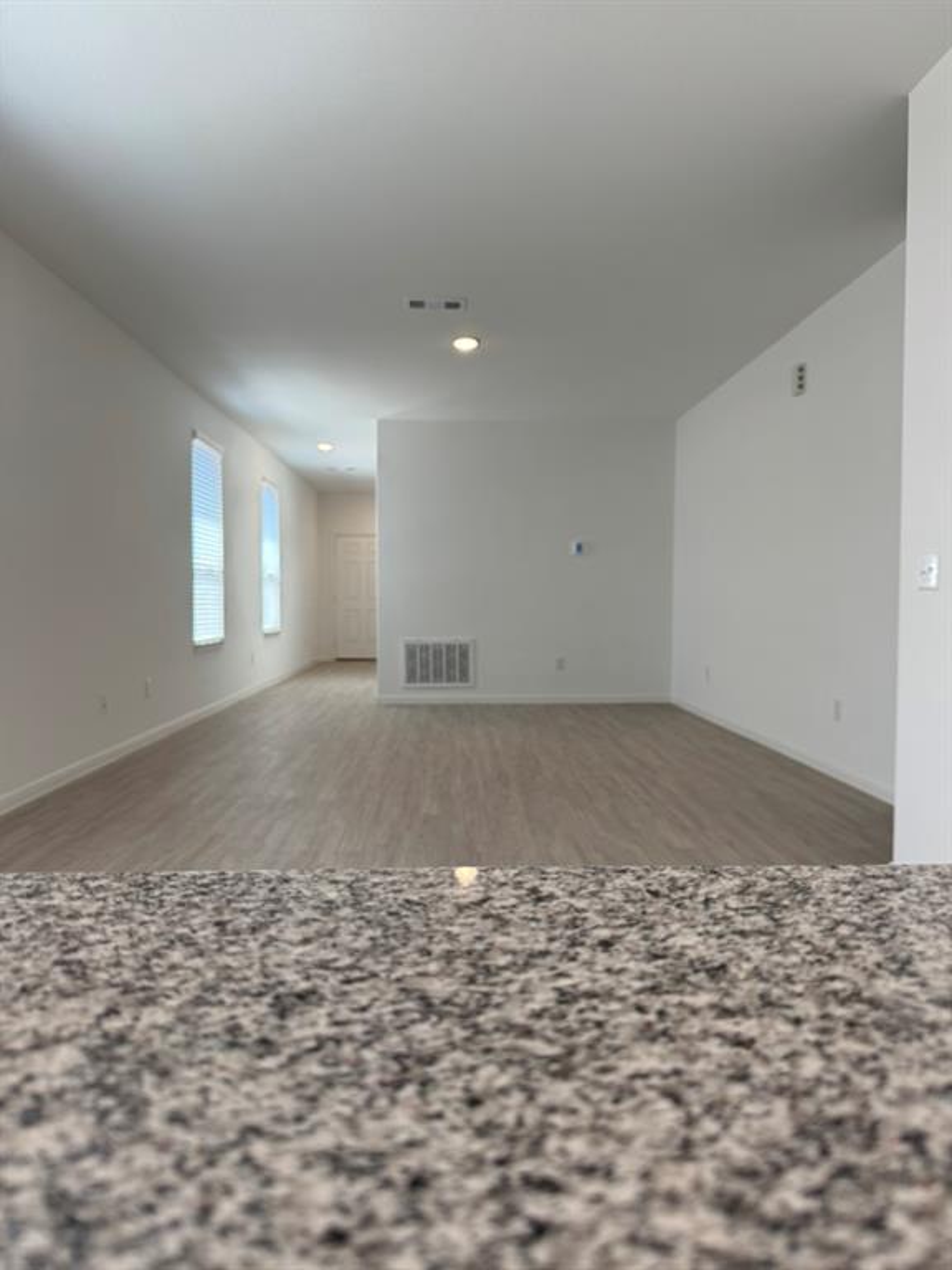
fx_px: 880
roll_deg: +0.3
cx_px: 476
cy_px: 635
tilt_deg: -2.4
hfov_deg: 56.8
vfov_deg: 71.6
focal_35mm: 24
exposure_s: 1/150
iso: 100
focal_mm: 6.76
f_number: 1.78
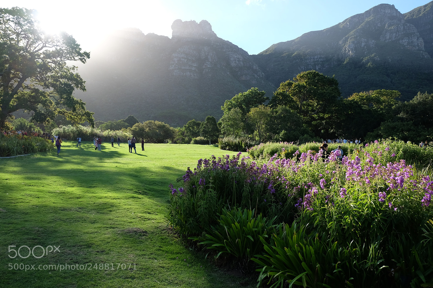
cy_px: 140
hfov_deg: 60.3
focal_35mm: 31
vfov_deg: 42.3
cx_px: 215
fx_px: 373
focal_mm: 20.1
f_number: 5.6
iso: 200
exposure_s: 1/350
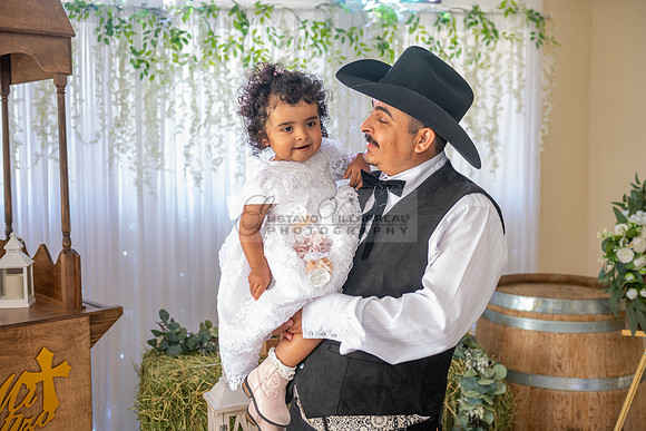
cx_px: 323
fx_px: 790
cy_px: 216
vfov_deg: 30.5
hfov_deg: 44.5
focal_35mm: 44
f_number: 3.5
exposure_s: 1/200
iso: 800
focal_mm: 44
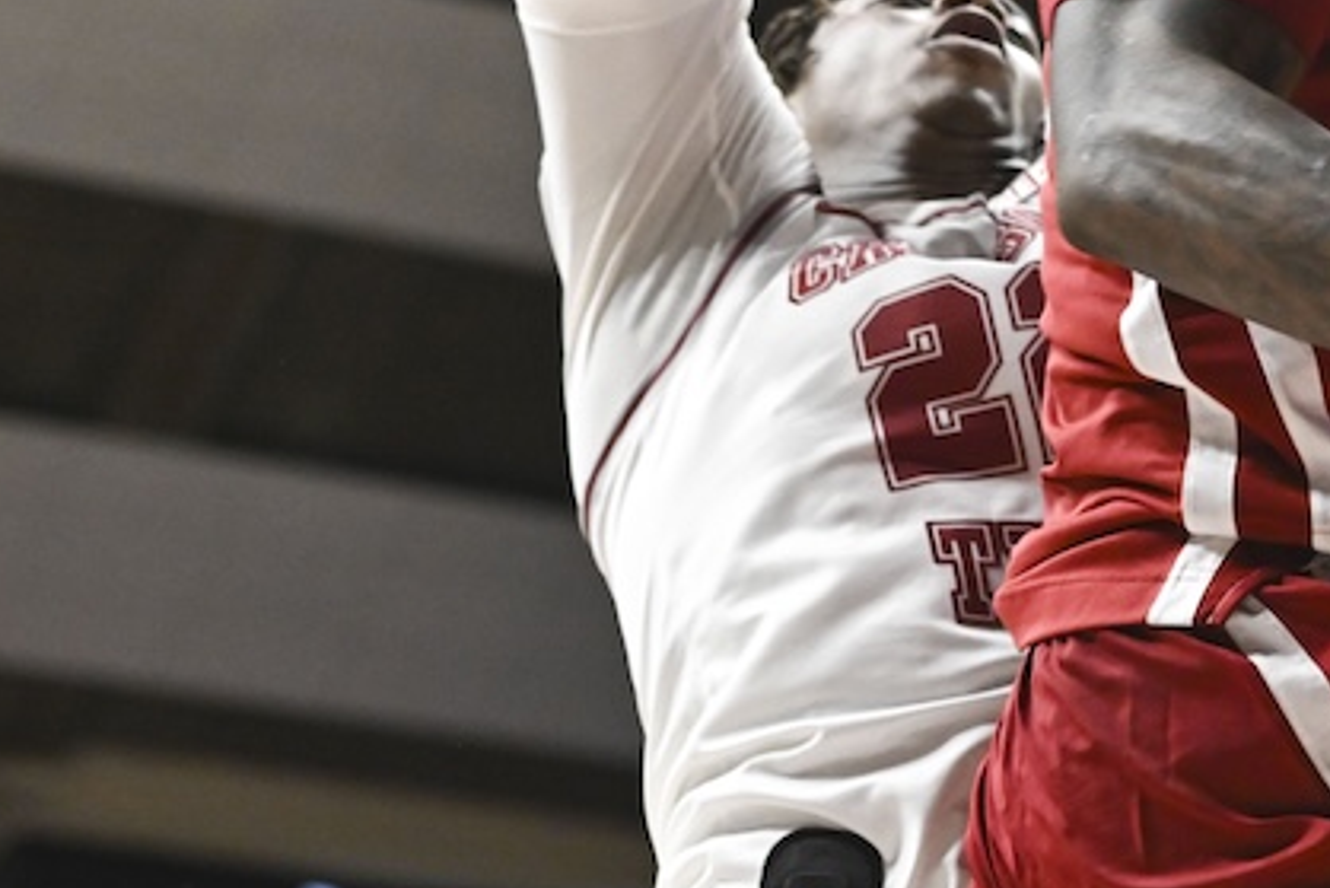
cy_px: 242
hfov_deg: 10.2
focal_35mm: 201
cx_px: 1298
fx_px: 7428
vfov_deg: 6.8
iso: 2500
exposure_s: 1/1250
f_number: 2.8
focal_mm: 70
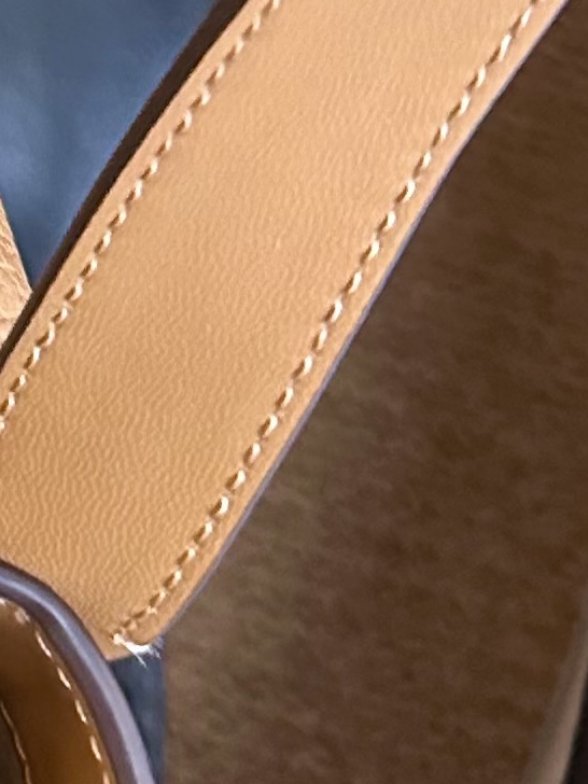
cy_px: -575
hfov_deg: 9.9
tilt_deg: -72.7
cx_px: -769
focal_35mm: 133
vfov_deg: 13.5
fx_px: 3012
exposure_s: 1/40
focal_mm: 6.86
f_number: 1.78
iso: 640
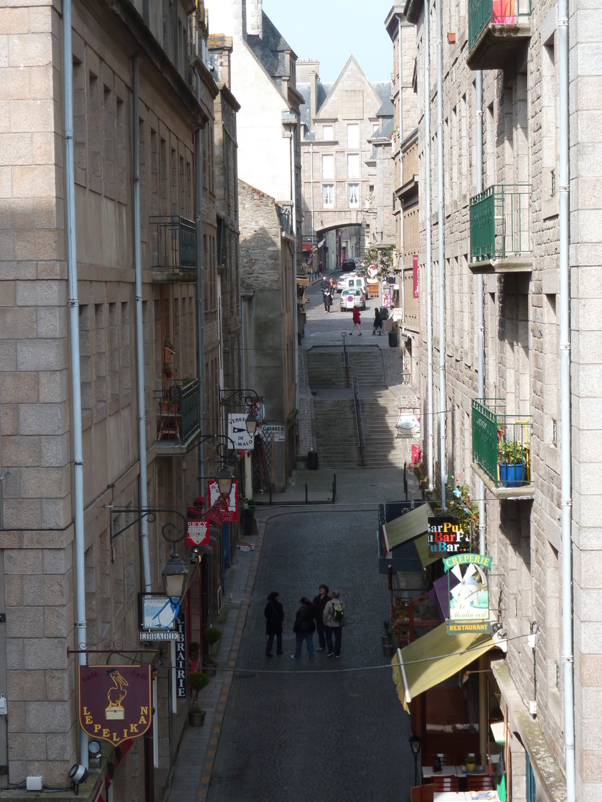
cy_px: 401
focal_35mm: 90
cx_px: 301
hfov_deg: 16.4
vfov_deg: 21.8
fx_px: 2087
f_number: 4.3
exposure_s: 1/200
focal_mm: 14.7
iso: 80
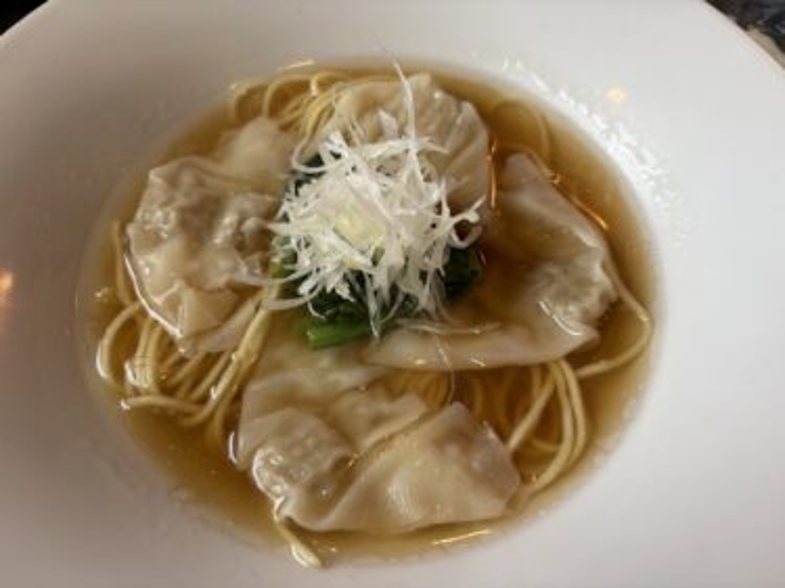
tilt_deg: -61.6
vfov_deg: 53.0
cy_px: 294
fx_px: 589
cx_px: 392
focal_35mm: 26
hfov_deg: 67.3
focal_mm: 5.96
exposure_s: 1/60
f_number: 1.6
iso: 80
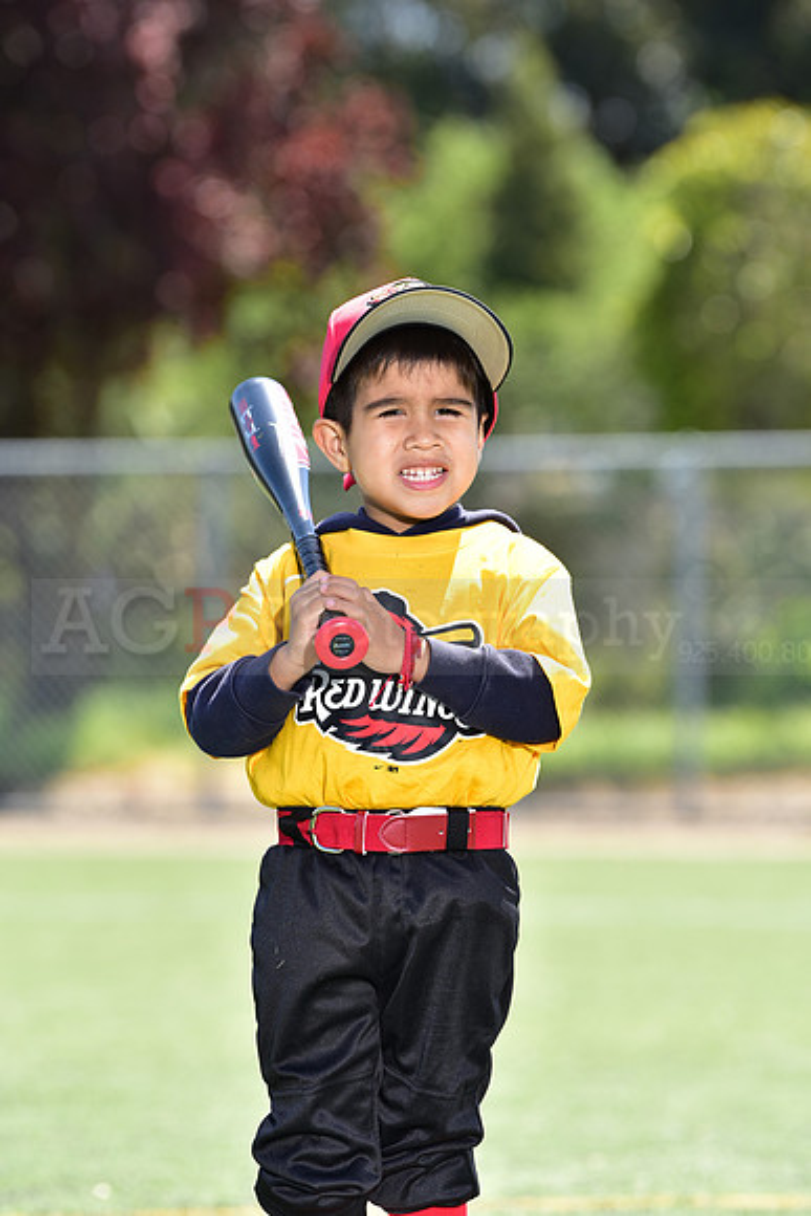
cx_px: 406
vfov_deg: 10.3
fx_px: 6754
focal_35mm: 200
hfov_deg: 6.9
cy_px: 608
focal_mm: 200
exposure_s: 1/200
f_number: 5
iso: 80
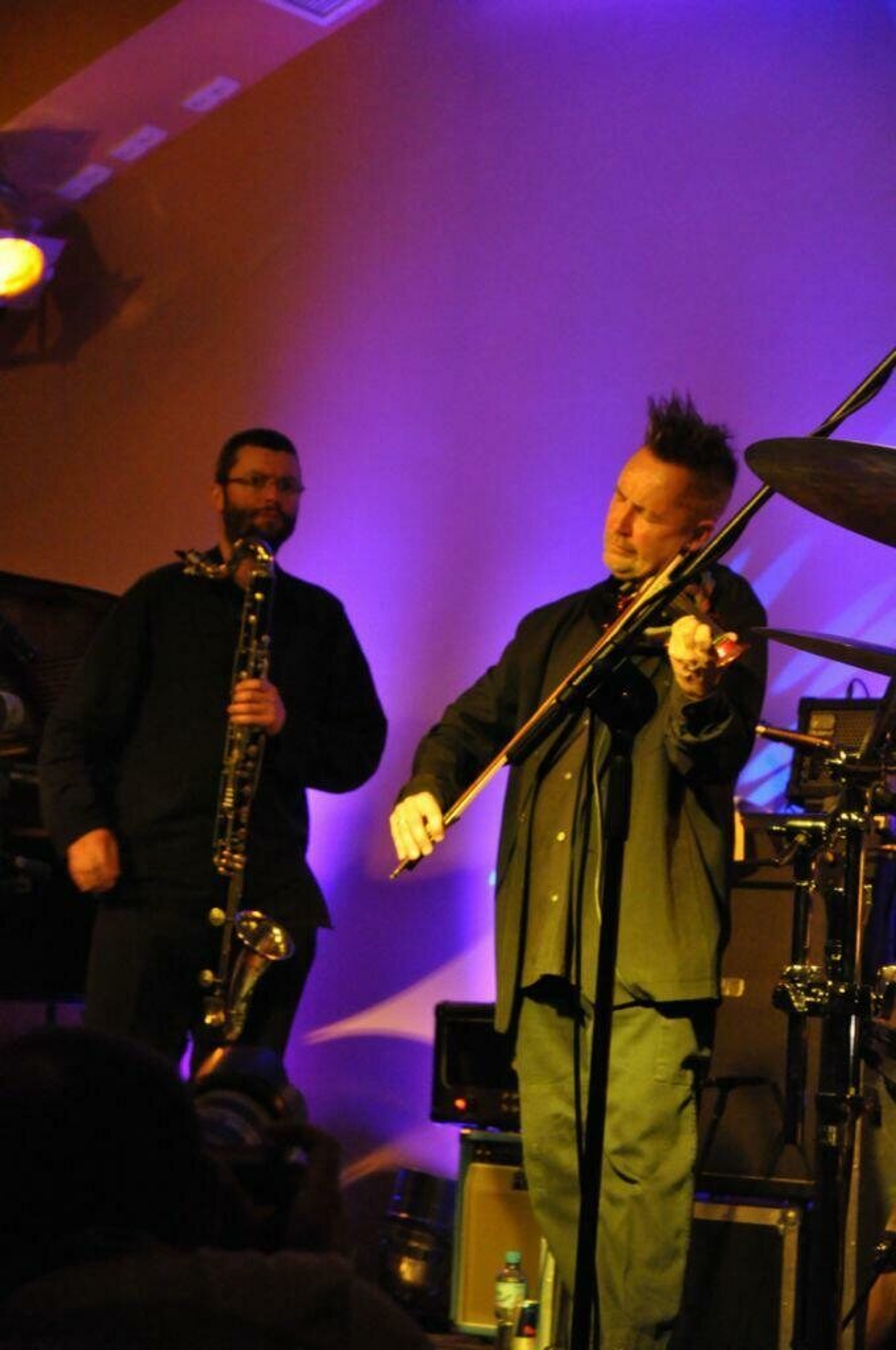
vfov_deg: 19.5
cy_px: 675
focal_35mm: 105
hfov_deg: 13.0
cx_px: 448
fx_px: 3930
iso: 3200
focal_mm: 70
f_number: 4.5
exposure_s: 1/60
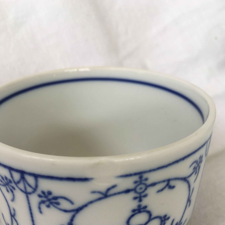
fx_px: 257
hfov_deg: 47.2
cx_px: 112
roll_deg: -3.3
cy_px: 147
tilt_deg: -39.5
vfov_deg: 46.6
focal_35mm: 35
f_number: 2.2
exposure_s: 1/447
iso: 25
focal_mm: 4.15
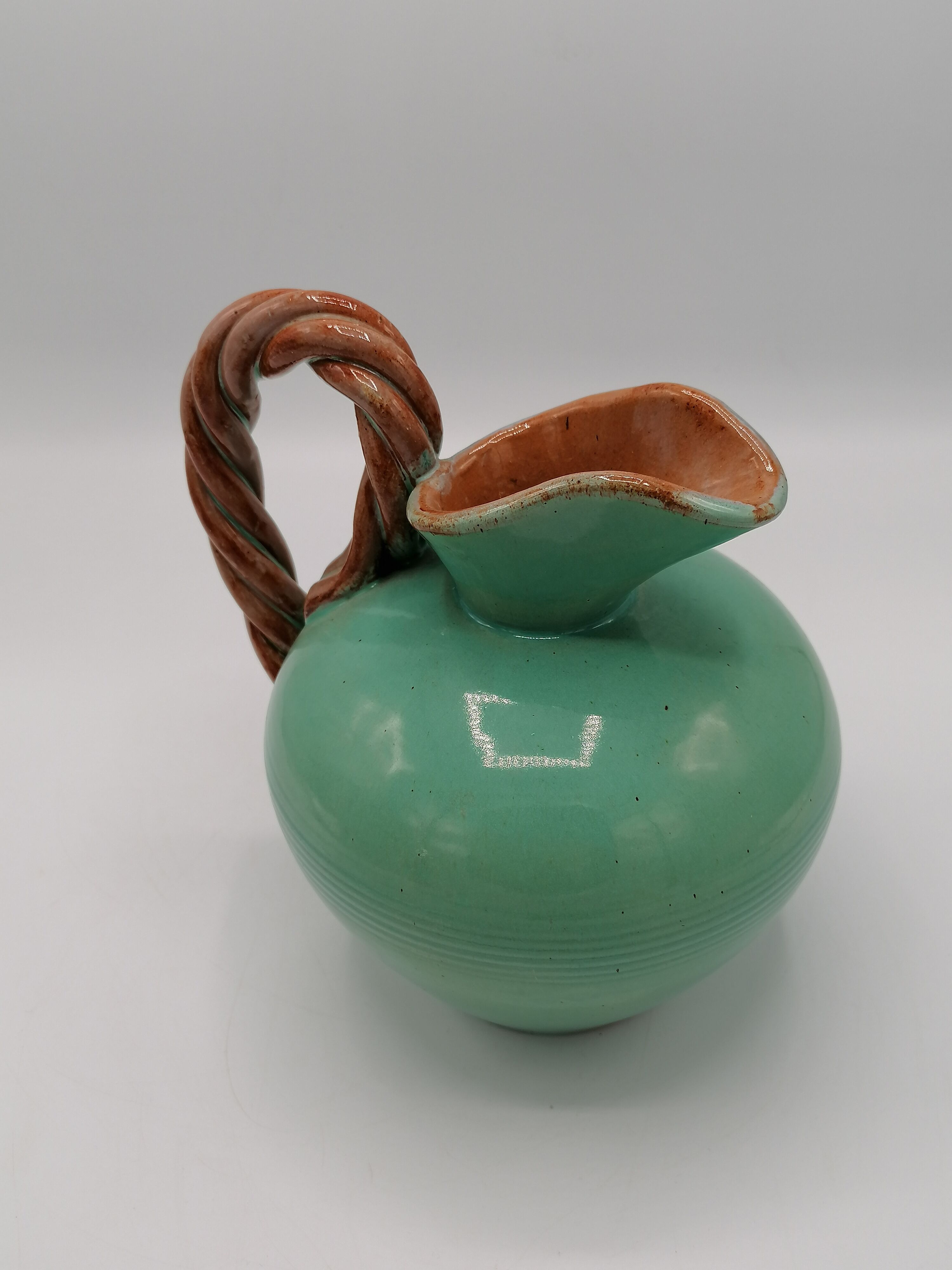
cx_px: 476
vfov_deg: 55.4
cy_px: 635
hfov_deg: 42.9
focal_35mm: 33
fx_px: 1210
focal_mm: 4.75
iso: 50
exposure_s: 1/404
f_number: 1.8
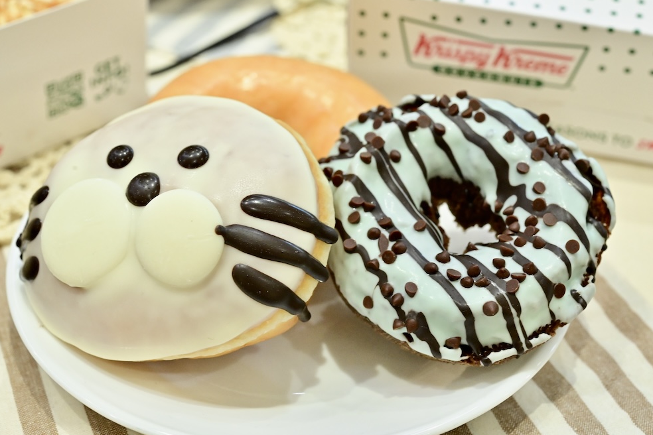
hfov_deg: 32.9
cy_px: 220
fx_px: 1106
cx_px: 327
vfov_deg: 22.3
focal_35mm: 61
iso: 6400
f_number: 8
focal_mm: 60
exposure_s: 1/160
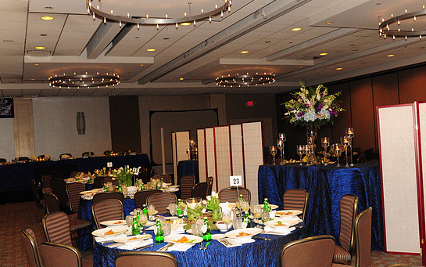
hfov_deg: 50.4
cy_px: 144
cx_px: 223
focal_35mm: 39
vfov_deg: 32.8
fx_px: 453
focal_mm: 24
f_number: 7.1
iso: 1600
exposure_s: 1/60
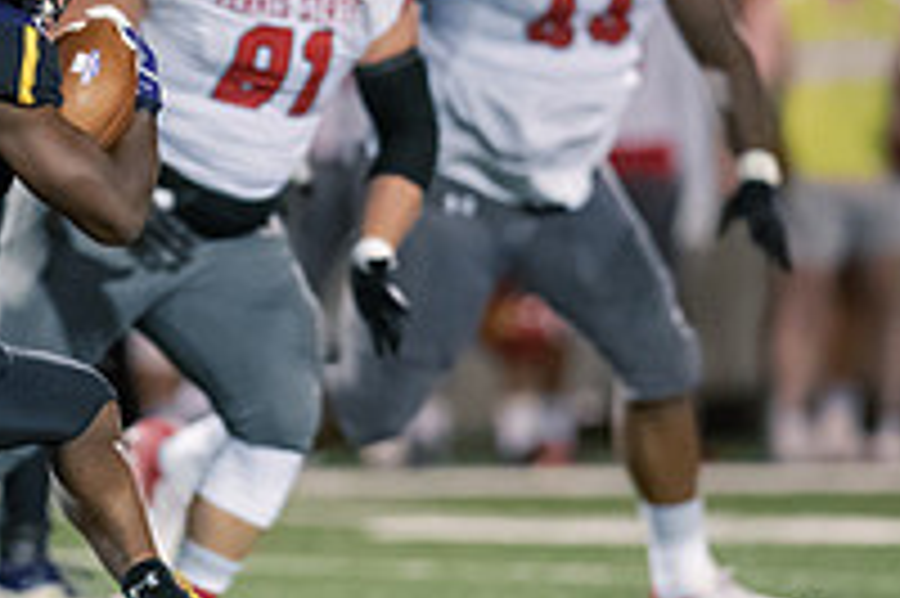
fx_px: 21782
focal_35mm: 872
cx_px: 189
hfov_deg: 2.4
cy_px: 191
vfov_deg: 1.6
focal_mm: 300
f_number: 2.8
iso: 6400
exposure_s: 1/640
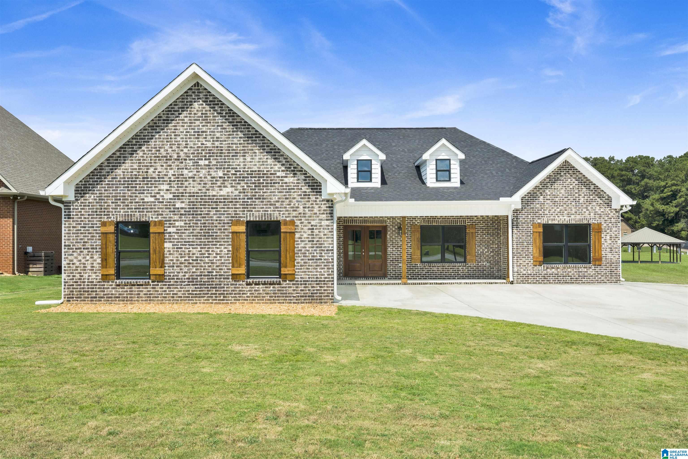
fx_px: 554
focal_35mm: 29
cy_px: 230
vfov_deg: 45.0
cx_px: 344
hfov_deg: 63.7
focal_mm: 29
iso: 125
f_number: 10
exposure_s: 1/250
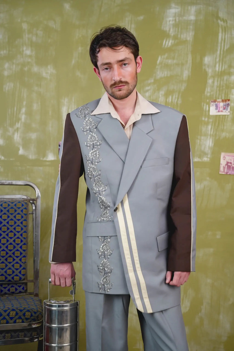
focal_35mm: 55
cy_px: 176
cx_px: 117
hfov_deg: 24.8
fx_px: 532
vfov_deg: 36.5
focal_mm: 54.6
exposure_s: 1/100
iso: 800
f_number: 3.5
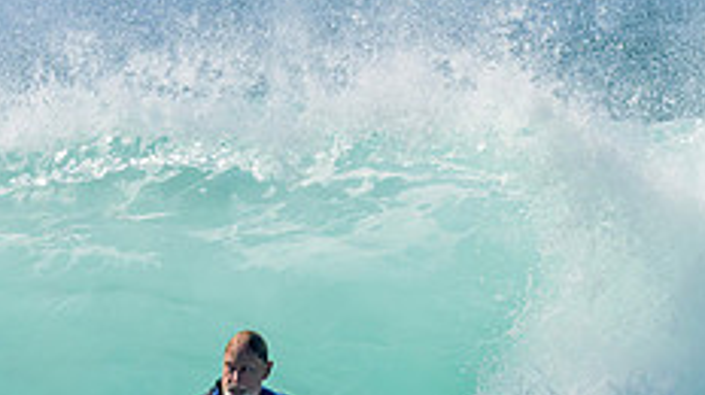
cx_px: 138
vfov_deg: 0.6
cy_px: 447
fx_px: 35019
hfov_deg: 1.2
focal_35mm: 1875
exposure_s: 1/2000
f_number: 11
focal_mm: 590
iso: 560
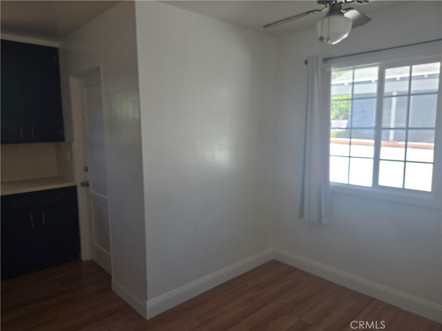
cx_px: 221
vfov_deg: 58.9
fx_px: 294
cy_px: 166
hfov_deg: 73.9
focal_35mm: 23
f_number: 1.8
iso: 40
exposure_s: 1/180
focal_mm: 5.4
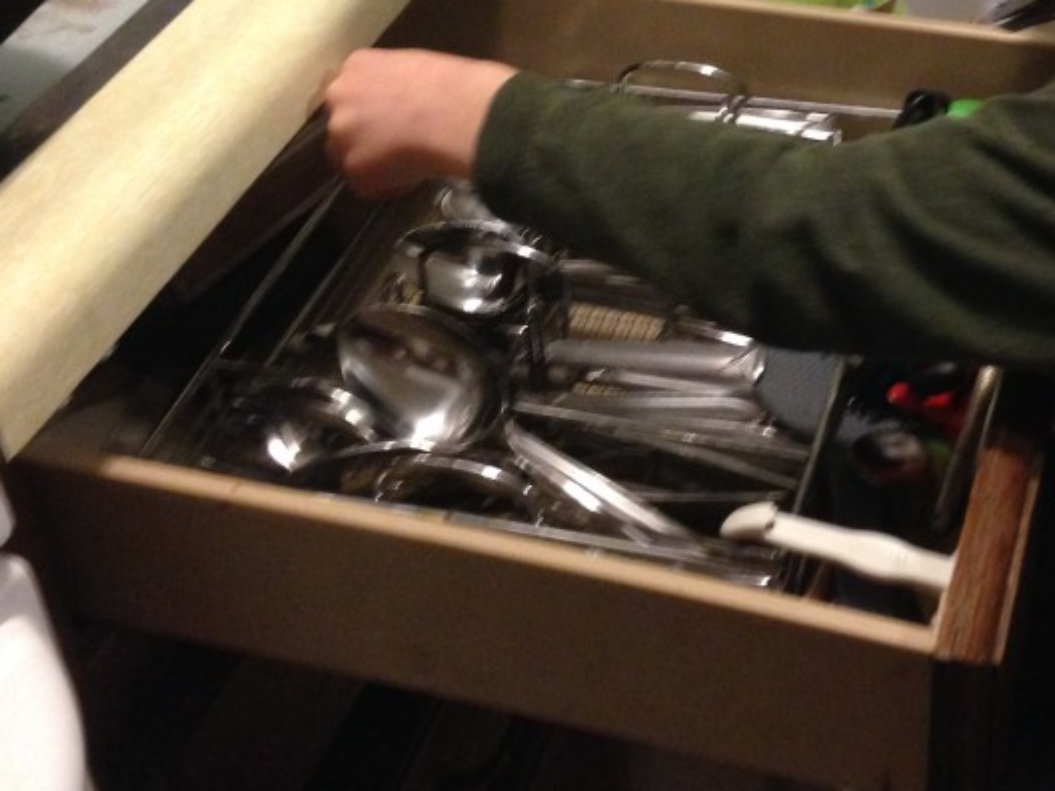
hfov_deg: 30.0
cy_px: 70
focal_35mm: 64
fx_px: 1951
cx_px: 713
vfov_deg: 22.3
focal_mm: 4.12
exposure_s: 1/20
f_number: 2.4
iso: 400
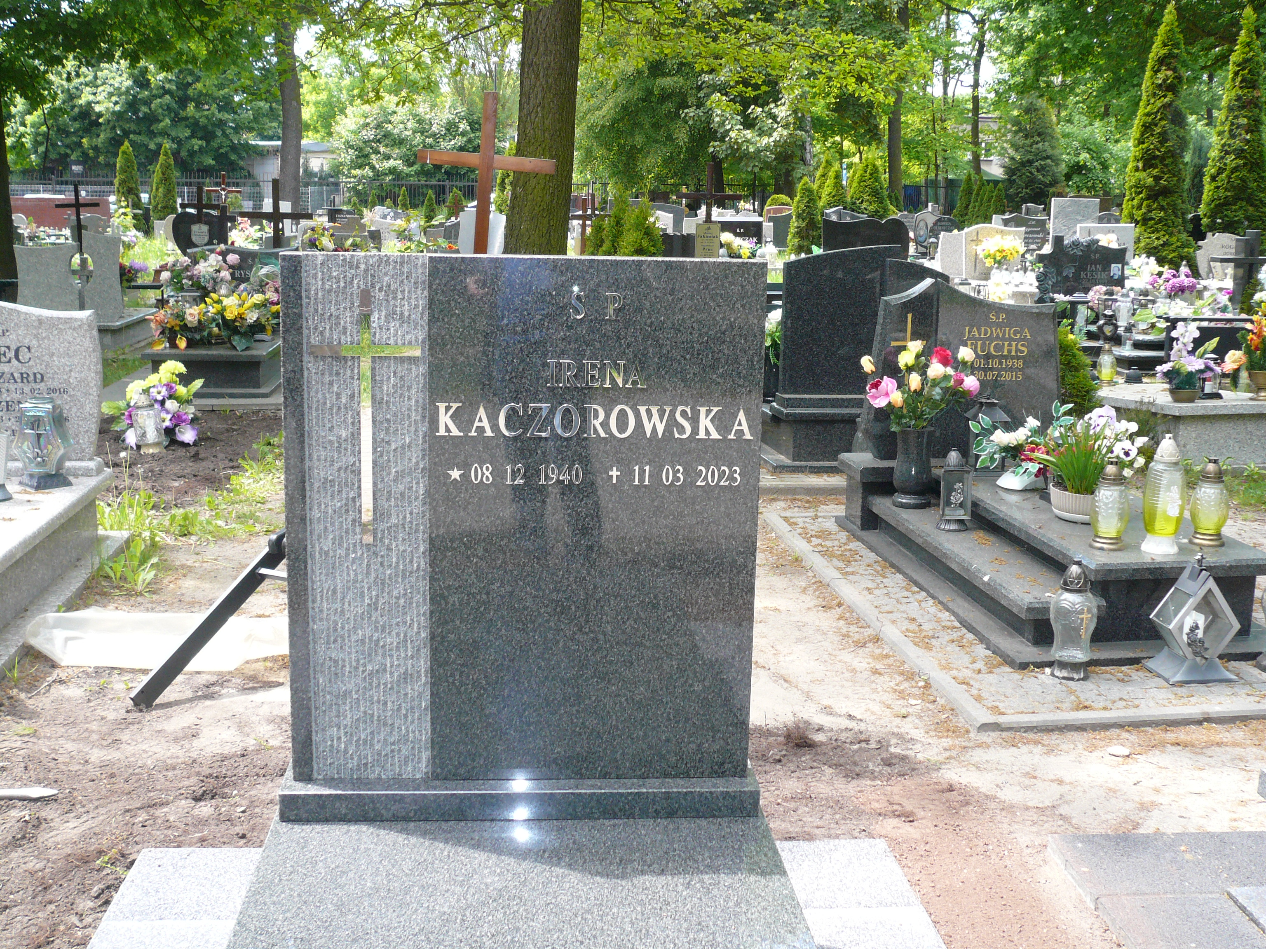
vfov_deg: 36.8
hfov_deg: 47.9
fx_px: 1426
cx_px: 633
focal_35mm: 39
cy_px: 474
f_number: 3.2
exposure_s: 1/160
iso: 100
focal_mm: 6.4
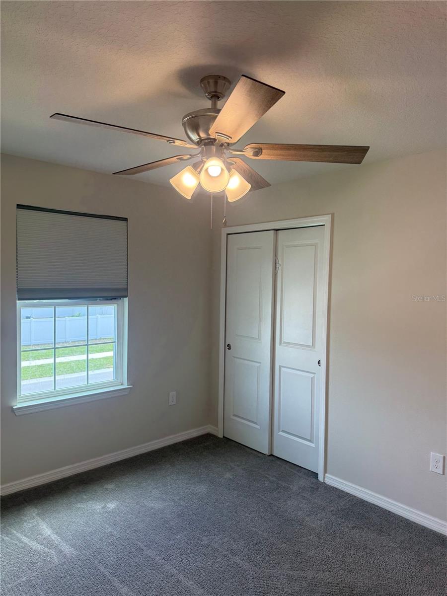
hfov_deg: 56.8
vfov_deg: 71.6
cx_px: 224
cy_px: 298
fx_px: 413
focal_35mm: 24
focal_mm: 6.76
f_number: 1.78
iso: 125
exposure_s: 1/123
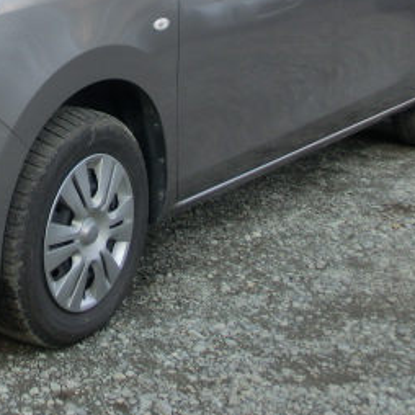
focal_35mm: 98
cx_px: 5
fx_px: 1329
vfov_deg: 17.5
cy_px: 34
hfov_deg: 17.4
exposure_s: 1/80
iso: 100
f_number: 4.2
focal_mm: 7.87
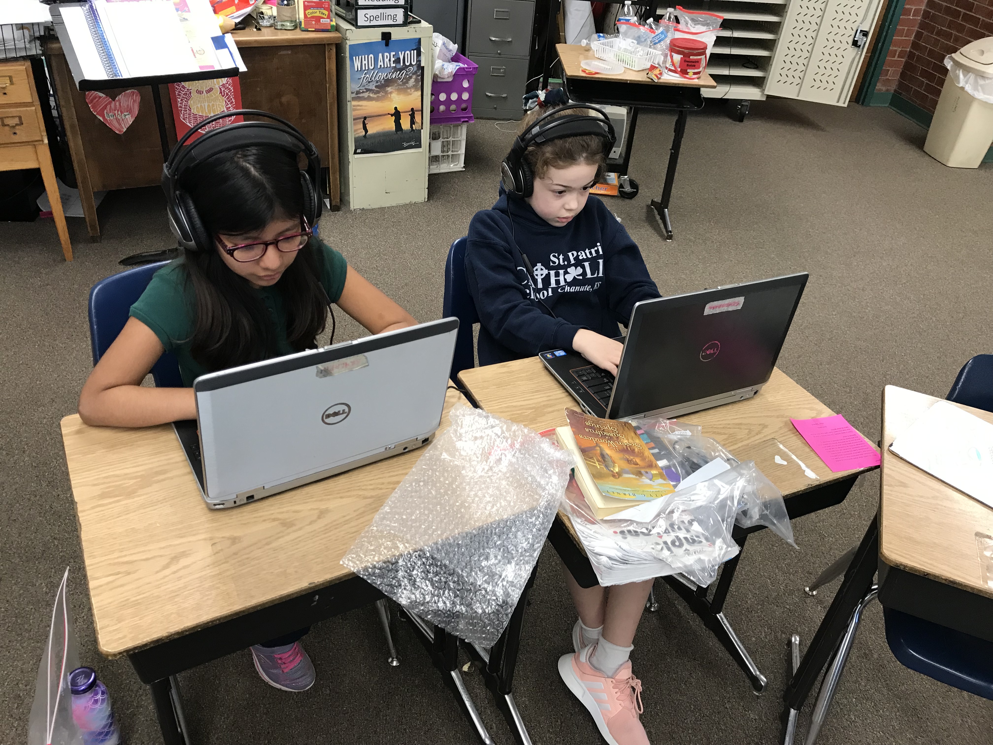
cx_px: 496
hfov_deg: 63.4
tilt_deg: -34.7
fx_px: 803
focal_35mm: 28
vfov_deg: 49.7
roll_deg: -5.8
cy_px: 372
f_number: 1.8
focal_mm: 3.99
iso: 40
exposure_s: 1/24
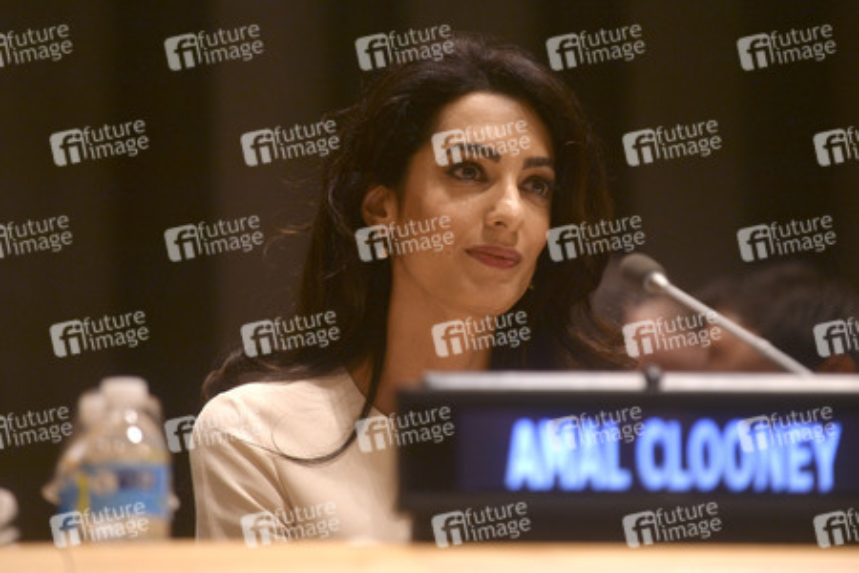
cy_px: 286
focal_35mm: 175
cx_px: 430
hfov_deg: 11.7
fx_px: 4175
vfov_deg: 7.8
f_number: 2.8
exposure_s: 1/200
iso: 1600
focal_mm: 175
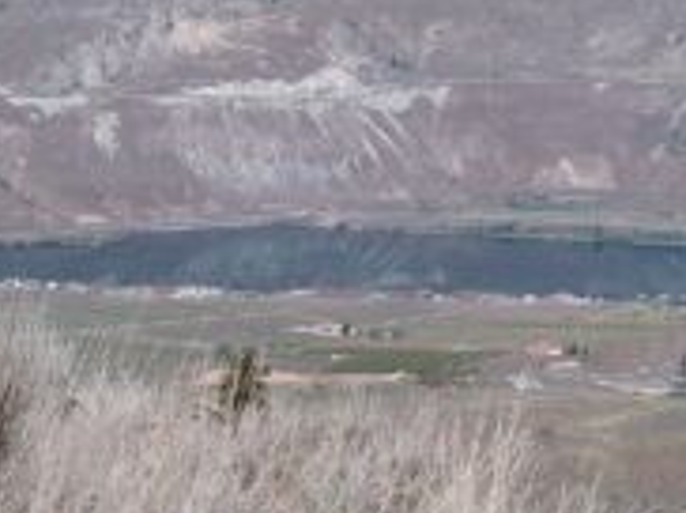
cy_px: 166
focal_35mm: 55
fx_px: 1089
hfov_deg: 35.0
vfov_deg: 26.3
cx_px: 362
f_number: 1.8
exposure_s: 1/2505
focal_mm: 4.69
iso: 40
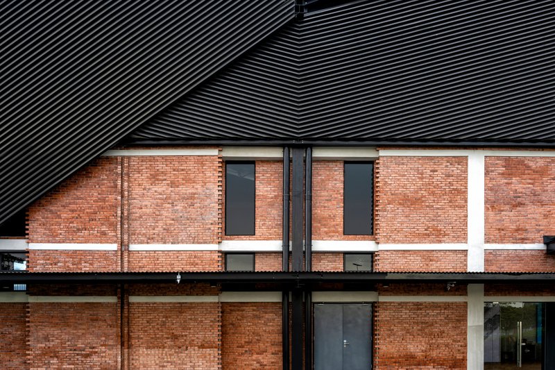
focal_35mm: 30
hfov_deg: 61.9
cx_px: 278
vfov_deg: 43.6
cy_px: 185
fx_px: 462
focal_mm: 30
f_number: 13
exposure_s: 1/10
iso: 200
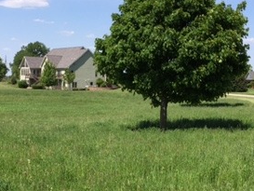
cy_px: 146
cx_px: 102
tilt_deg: -8.6
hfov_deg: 28.5
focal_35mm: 68
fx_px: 499
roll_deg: -1.3
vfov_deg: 21.4
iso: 32
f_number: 2.2
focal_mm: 4.15
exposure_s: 1/2198
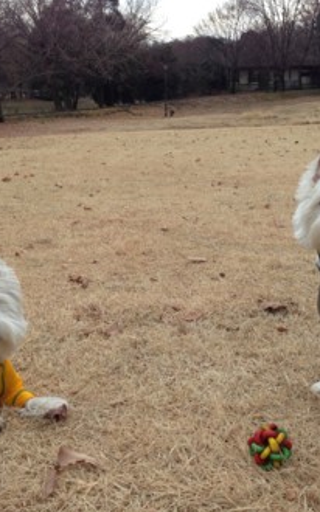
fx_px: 740
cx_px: 190
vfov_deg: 38.2
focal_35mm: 53
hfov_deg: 24.4
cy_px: 254
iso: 50
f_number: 2.4
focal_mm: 4.12
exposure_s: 1/160
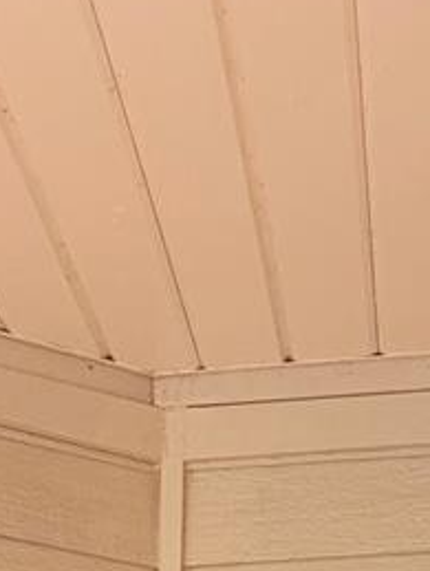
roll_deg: -0.9
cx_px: -42
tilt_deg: -3.0
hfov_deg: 13.1
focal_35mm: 111
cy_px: 1224
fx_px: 1834
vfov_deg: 14.1
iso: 160
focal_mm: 6.76
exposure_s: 1/121
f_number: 1.78
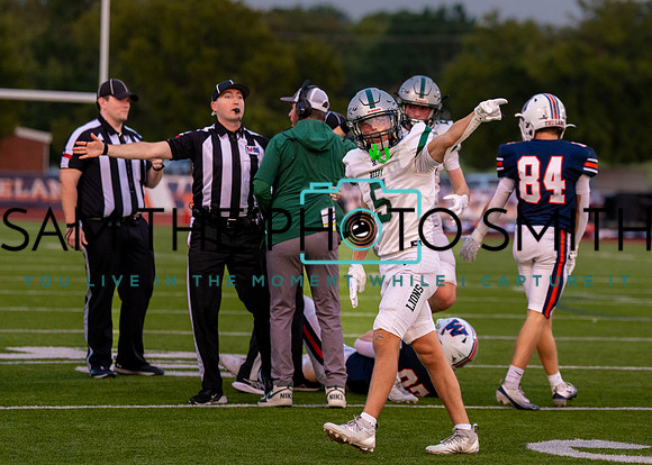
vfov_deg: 6.7
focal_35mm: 216
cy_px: 176
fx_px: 4000
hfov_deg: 9.3
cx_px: 429
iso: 1250
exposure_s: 1/2000
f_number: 2.8
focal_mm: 133
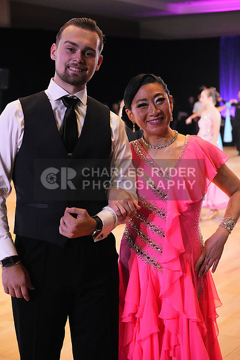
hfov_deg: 19.5
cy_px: 180
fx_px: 700
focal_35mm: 70
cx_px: 120
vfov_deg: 28.8
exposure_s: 1/400
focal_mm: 70
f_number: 5
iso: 16000
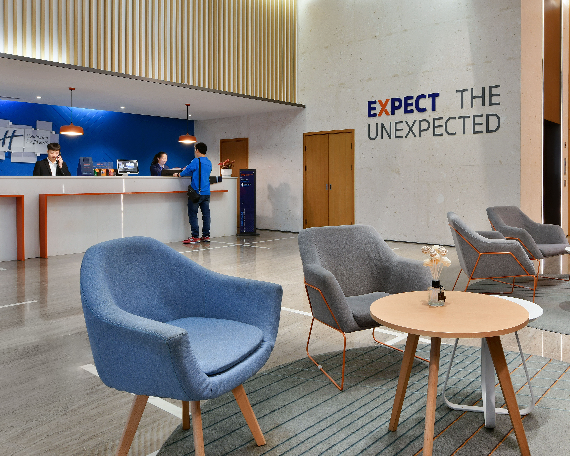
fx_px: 489
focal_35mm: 29
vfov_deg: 49.7
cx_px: 371
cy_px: 189
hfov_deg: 59.3
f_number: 11
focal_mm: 18
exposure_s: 1/1.6
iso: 200
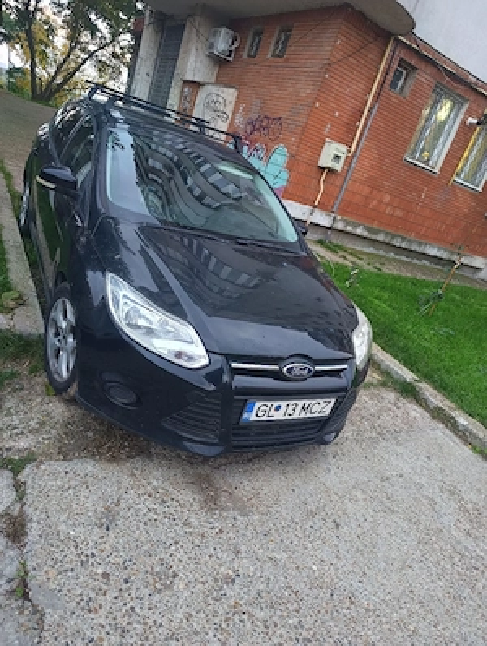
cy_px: 323
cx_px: 244
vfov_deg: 73.8
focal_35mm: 23
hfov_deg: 59.0
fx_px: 430
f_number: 1.69
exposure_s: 1/33.4
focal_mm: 6.06
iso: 1250
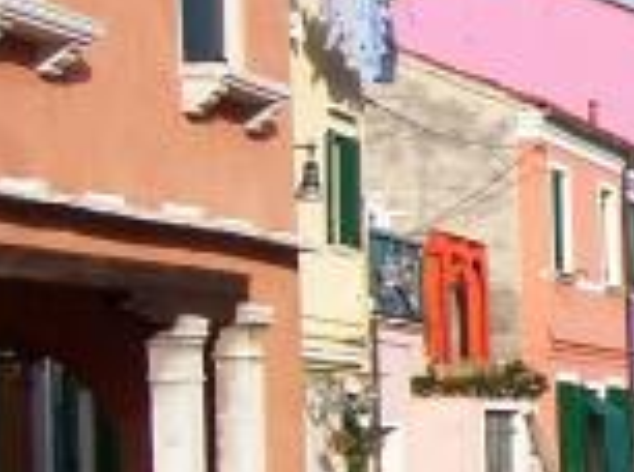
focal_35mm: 151
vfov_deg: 9.8
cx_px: 1086
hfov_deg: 12.2
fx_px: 2759
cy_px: 348
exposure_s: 1/350
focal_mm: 6
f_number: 4.8
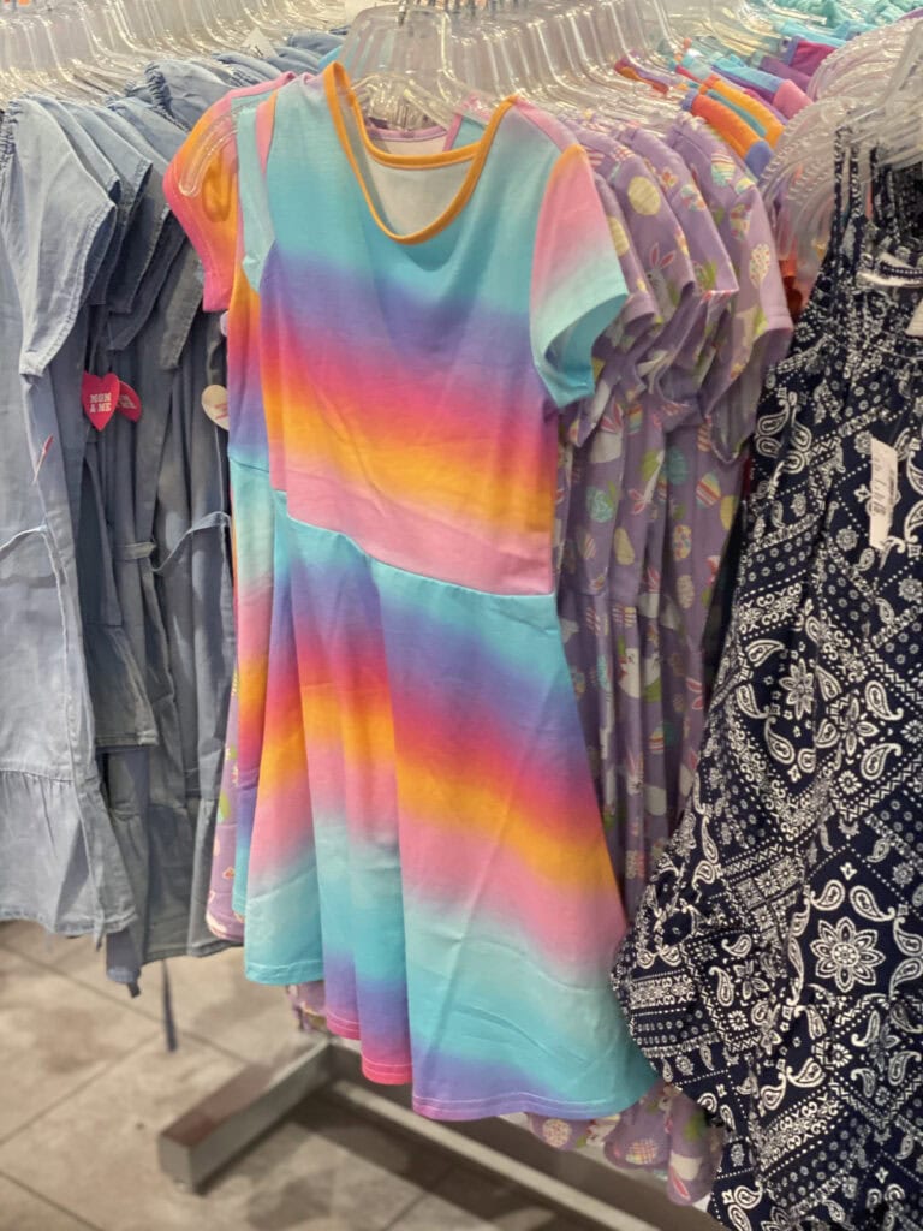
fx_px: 1849
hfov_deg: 28.0
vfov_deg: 36.8
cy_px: 616
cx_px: 462
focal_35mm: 52
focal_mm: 6
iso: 200
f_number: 2
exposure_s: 1/120
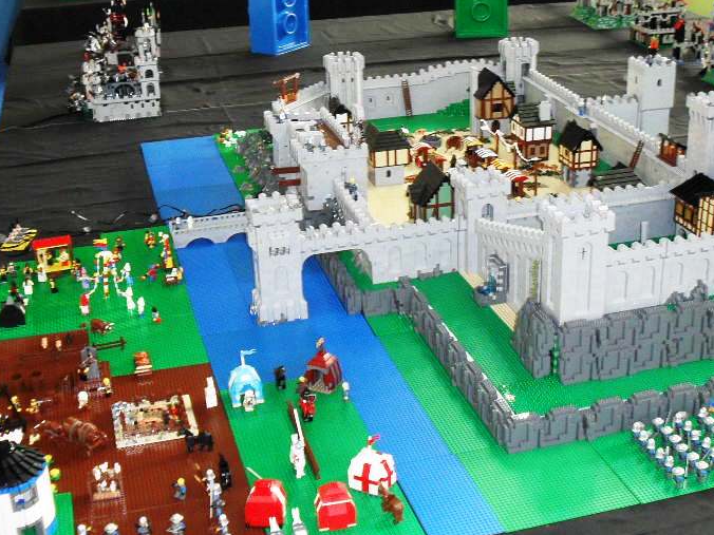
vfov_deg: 27.5
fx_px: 1093
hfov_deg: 36.1
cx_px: 414
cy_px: 234
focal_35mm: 53
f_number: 3.2
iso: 200
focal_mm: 6.3
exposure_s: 1/45
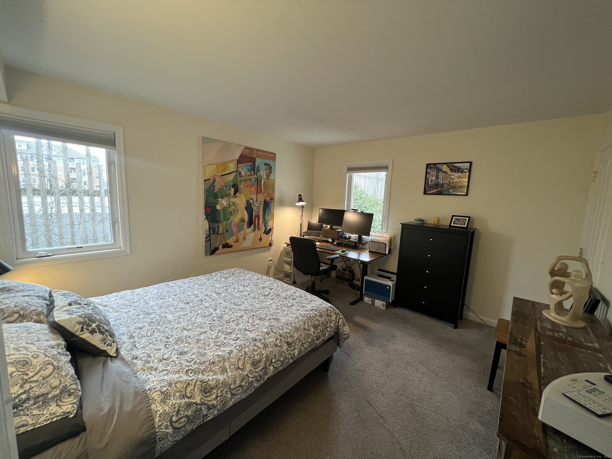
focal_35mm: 13
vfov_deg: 89.9
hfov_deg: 106.2
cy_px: 230
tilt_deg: -8.3
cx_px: 306
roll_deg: -2.0
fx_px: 230
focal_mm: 1.57
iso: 250
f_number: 1.8
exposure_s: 1/60
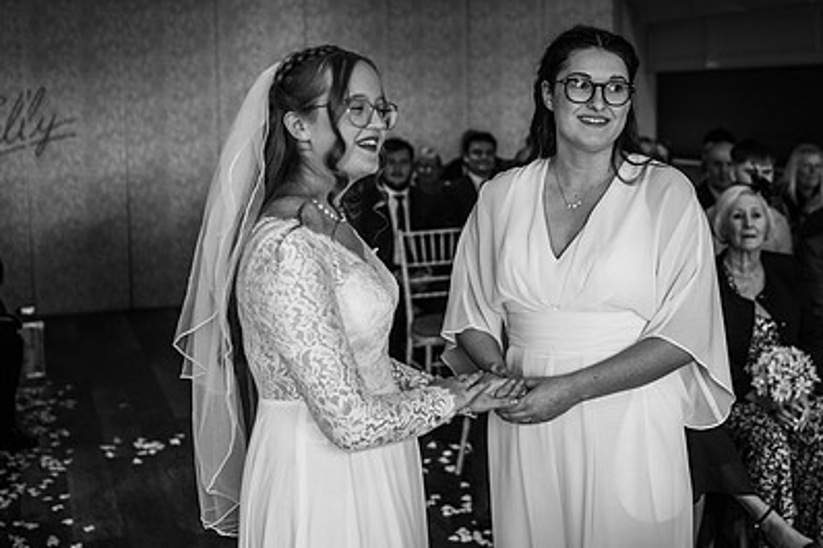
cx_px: 482
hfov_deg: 38.8
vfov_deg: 26.4
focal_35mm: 51
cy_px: 199
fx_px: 1165
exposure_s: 1/200
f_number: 2.2
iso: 220
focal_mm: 35
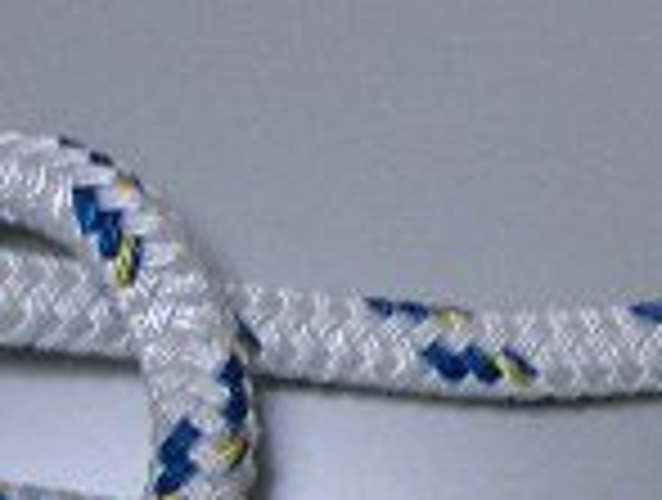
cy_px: 396
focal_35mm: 152
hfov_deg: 12.8
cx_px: 612
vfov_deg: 9.8
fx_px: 2914
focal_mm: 5.8
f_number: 2.6
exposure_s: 1/60
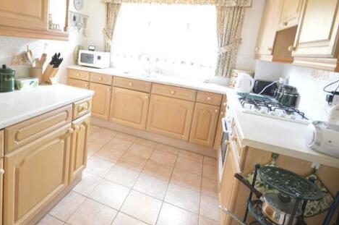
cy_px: 77
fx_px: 197
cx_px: 116
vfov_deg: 58.1
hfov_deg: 79.0
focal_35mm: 21
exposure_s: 1/15
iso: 1400
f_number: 3.5
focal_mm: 10
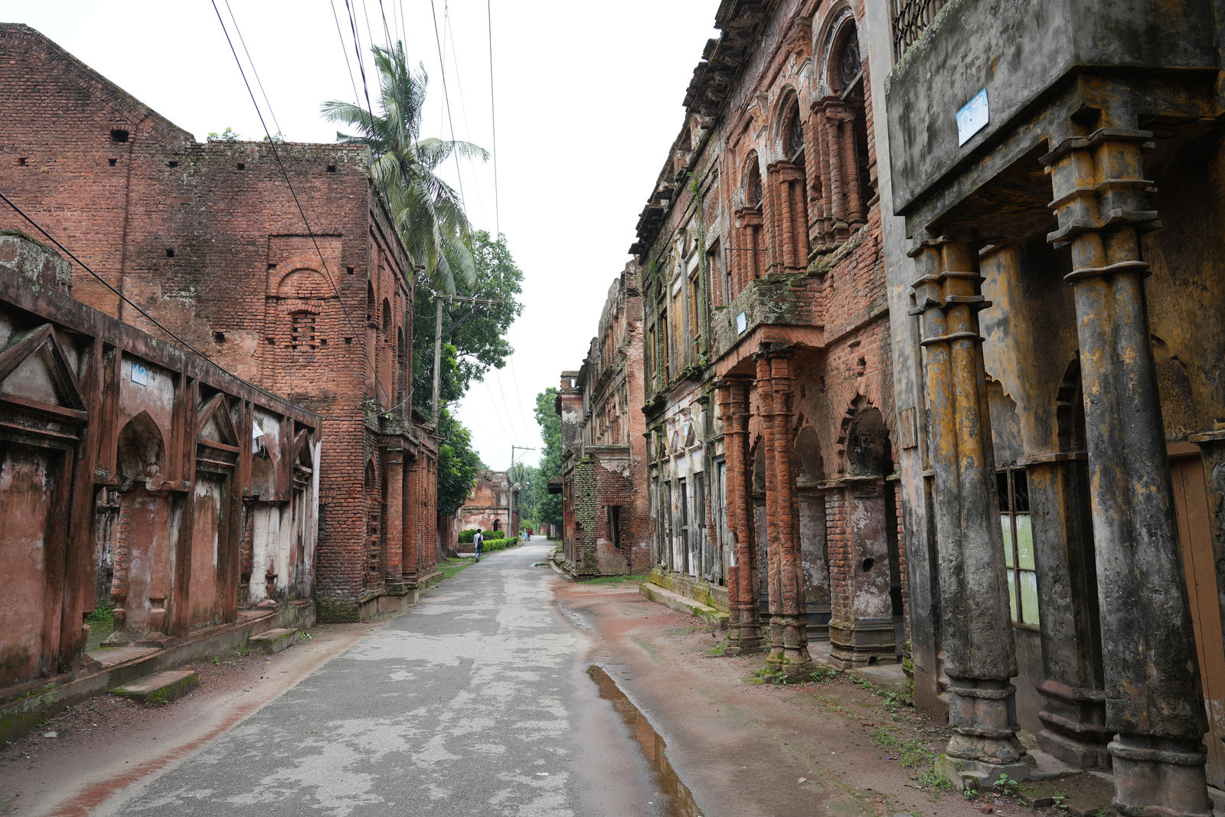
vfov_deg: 53.1
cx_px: 612
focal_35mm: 24
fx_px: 817
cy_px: 408
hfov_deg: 73.7
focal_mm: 24
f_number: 4.5
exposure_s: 1/200
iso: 100
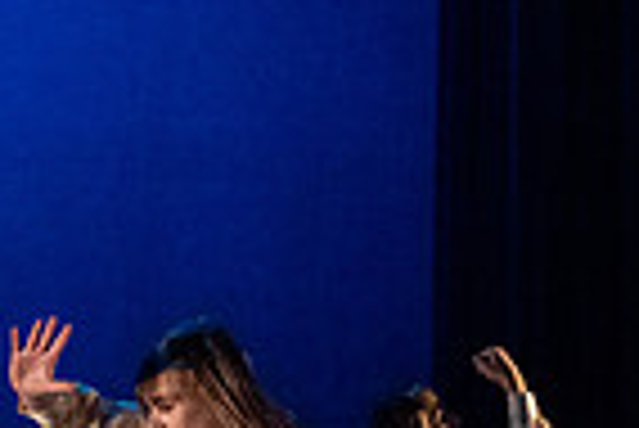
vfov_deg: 4.5
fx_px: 5437
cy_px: 705
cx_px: 243
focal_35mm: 306
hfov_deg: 6.7
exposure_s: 1/400
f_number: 3.5
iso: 4000
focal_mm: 75
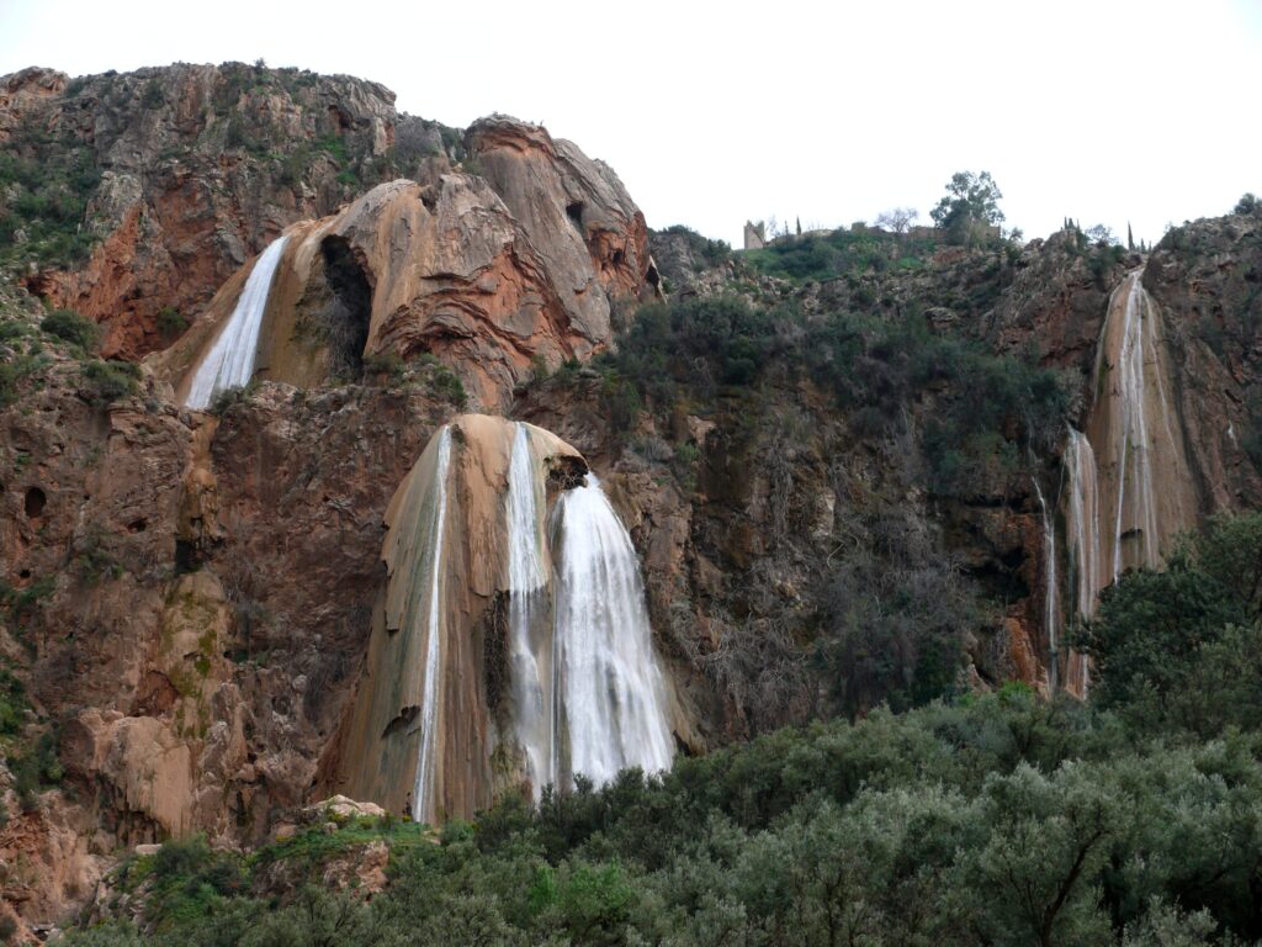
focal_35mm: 75
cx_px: 631
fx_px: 2734
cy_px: 474
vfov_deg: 19.6
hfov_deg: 26.0
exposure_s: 1/250
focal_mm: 15.9
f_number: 5
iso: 100
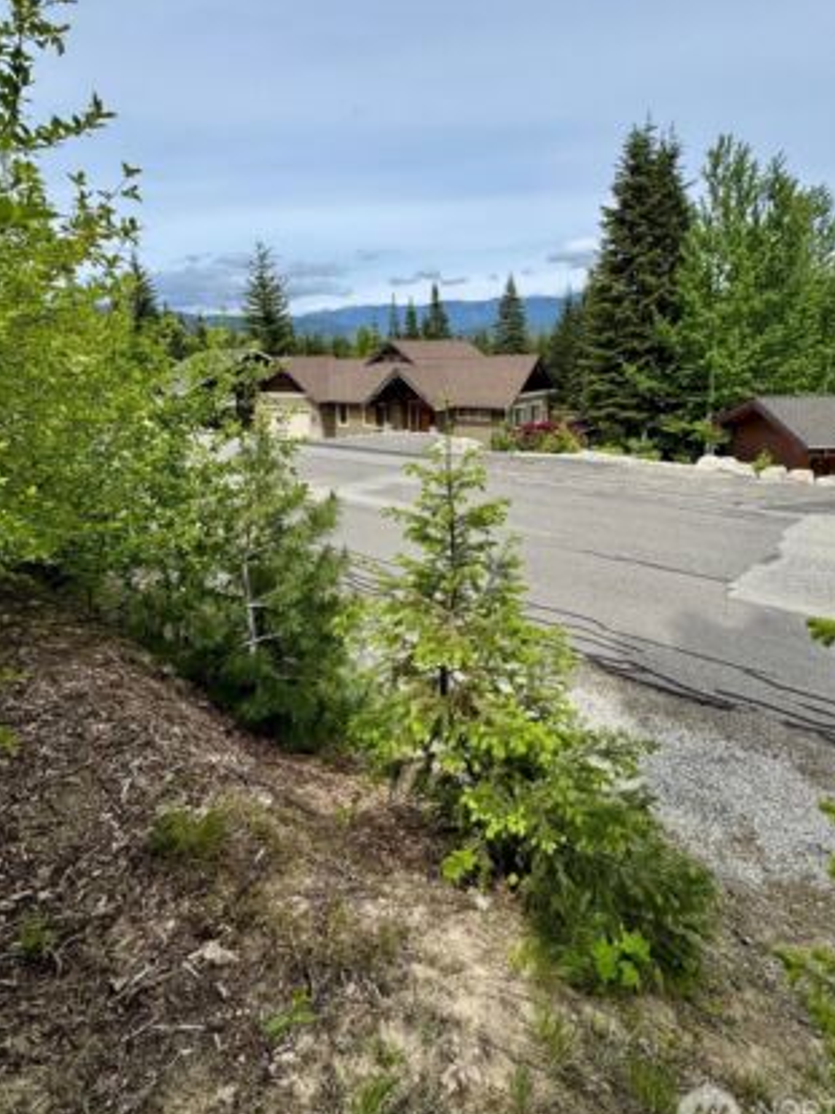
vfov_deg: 86.7
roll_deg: +1.3
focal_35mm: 18
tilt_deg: -10.0
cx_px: 443
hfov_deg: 71.5
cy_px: 450
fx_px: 579
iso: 50
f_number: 2.2
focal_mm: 2.22
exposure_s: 1/2342
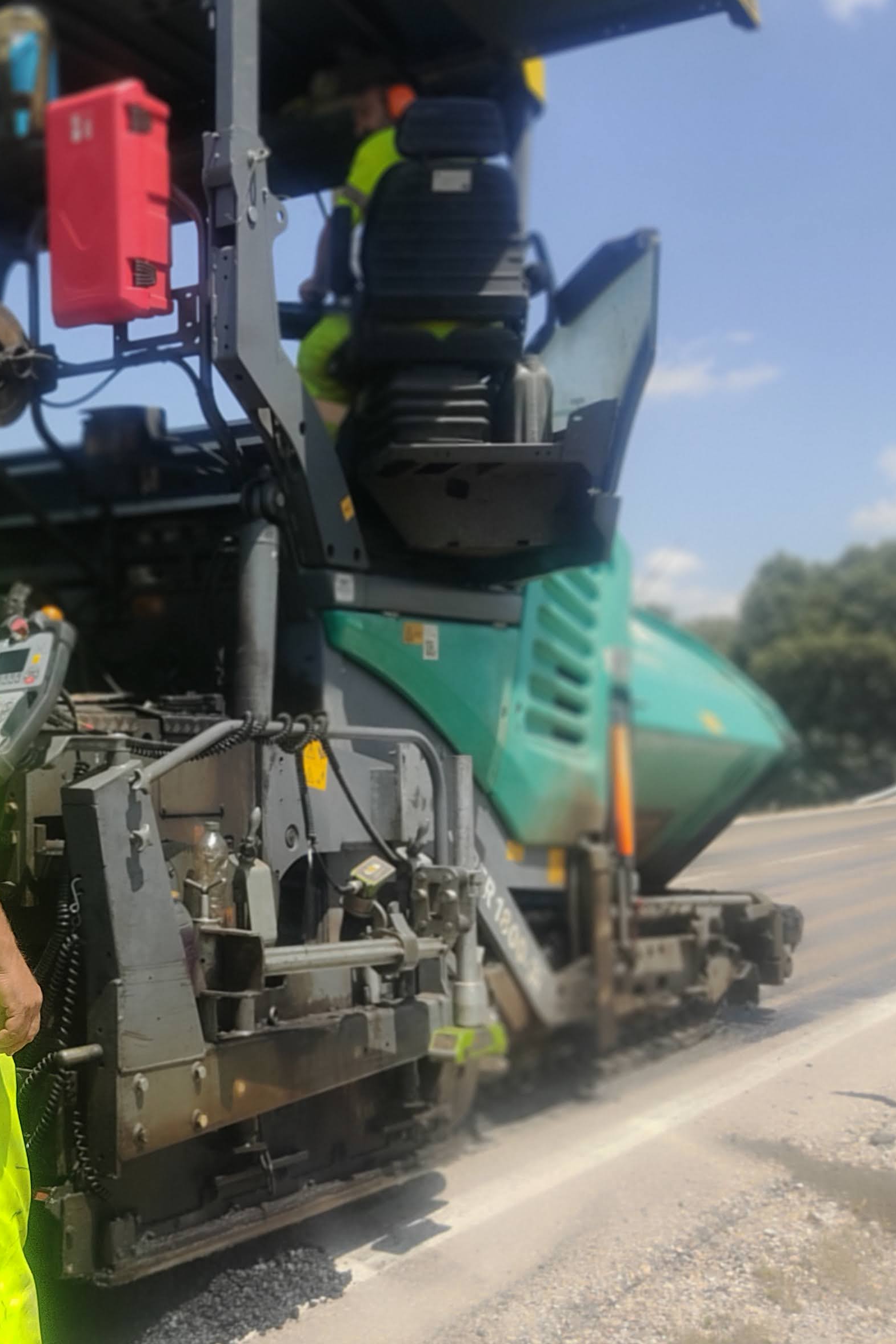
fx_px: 1717
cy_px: 629
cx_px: -51
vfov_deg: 42.7
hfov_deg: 27.2
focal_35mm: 46
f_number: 1.79
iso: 100
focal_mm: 4.74
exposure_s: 1/932
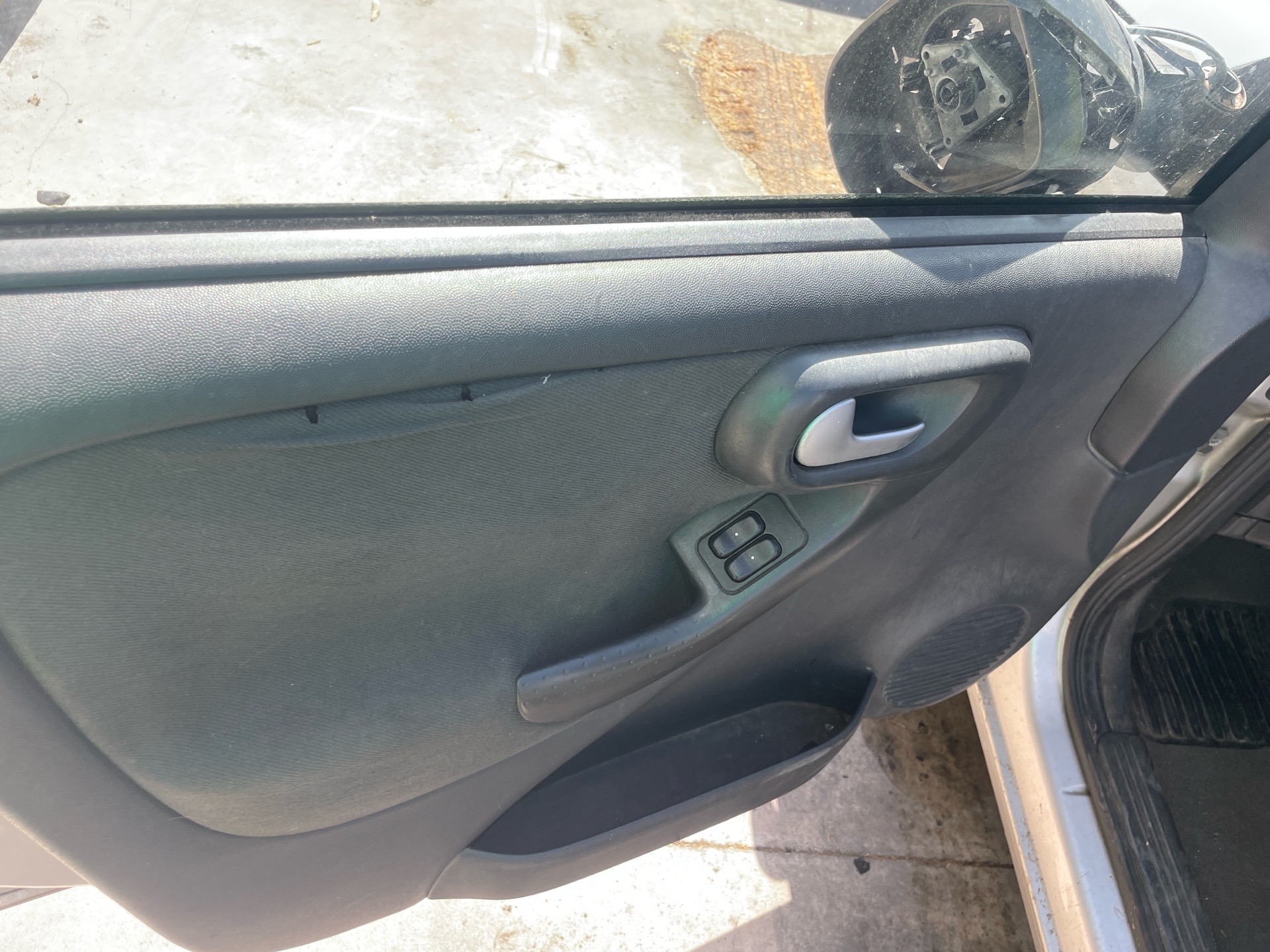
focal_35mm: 26
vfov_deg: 53.1
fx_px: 954
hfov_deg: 67.3
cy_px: 476
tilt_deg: -51.6
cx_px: 635
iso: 32
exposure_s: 1/351
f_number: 1.6
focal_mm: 4.2
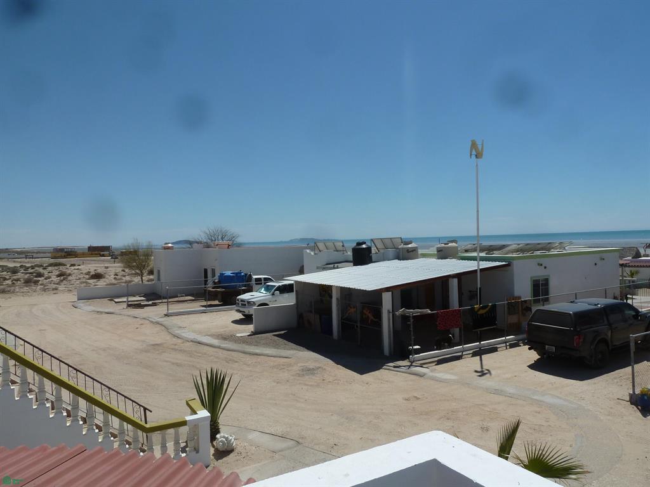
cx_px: 325
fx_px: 469
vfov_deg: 54.9
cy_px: 244
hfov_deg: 69.4
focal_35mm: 25
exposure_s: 1/800
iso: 80
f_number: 5.6
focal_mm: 4.1
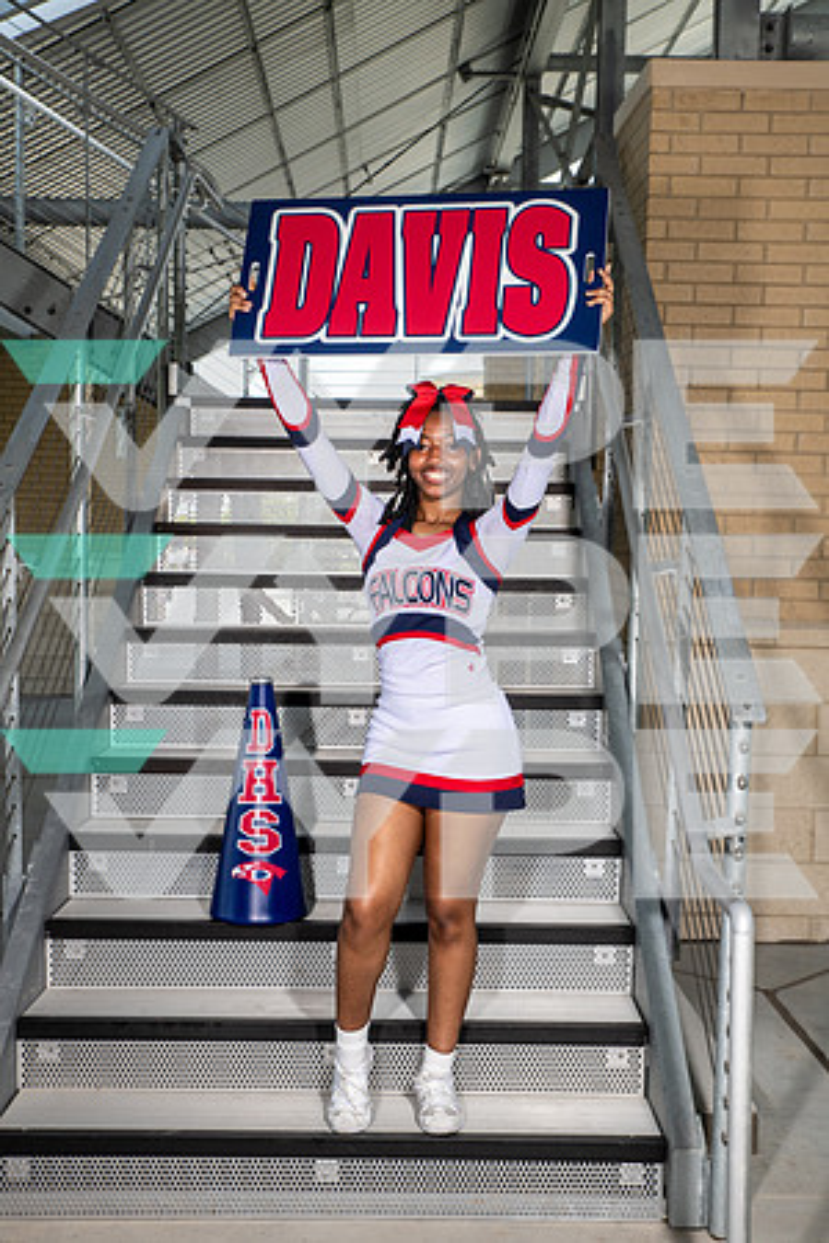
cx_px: 414
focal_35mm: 48
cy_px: 622
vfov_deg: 41.1
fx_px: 1658
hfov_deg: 28.1
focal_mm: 48
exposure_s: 1/320
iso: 200
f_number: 7.1
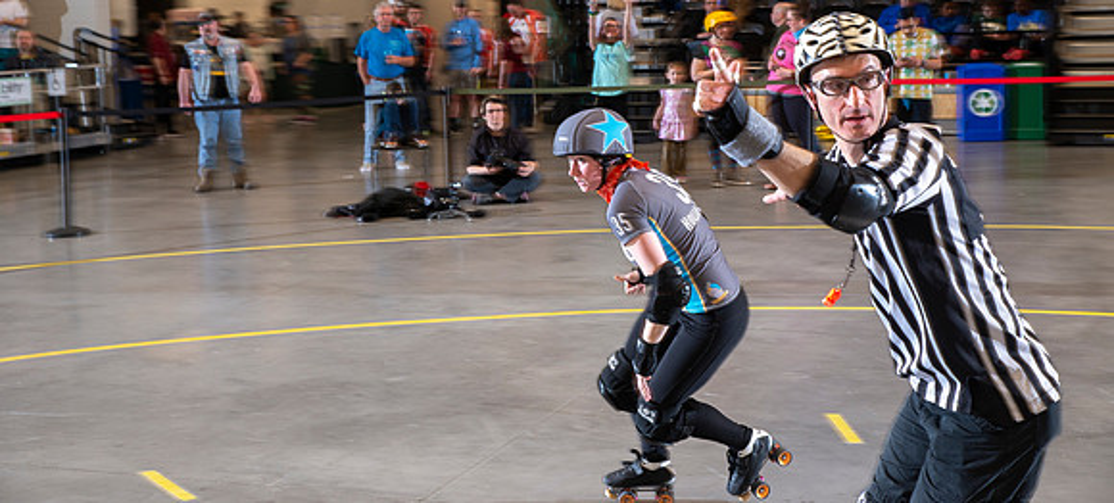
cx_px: 552
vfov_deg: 17.5
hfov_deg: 37.9
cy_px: 128
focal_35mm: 57
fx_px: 1623
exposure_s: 1/160
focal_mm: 52
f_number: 5.6
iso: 640
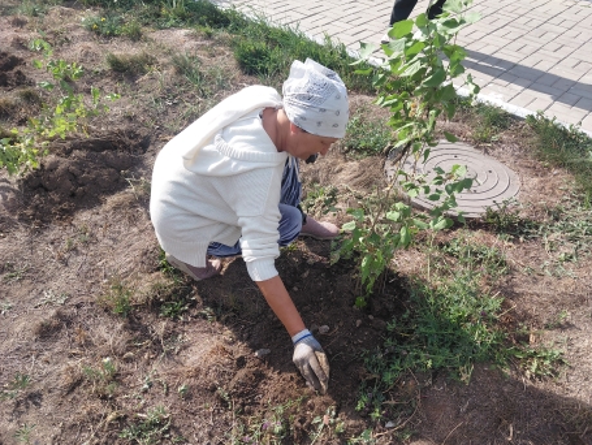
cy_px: 239
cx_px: 308
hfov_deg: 63.4
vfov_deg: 49.8
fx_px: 479
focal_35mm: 28
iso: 50
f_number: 1.8
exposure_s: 1/1231
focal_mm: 4.69
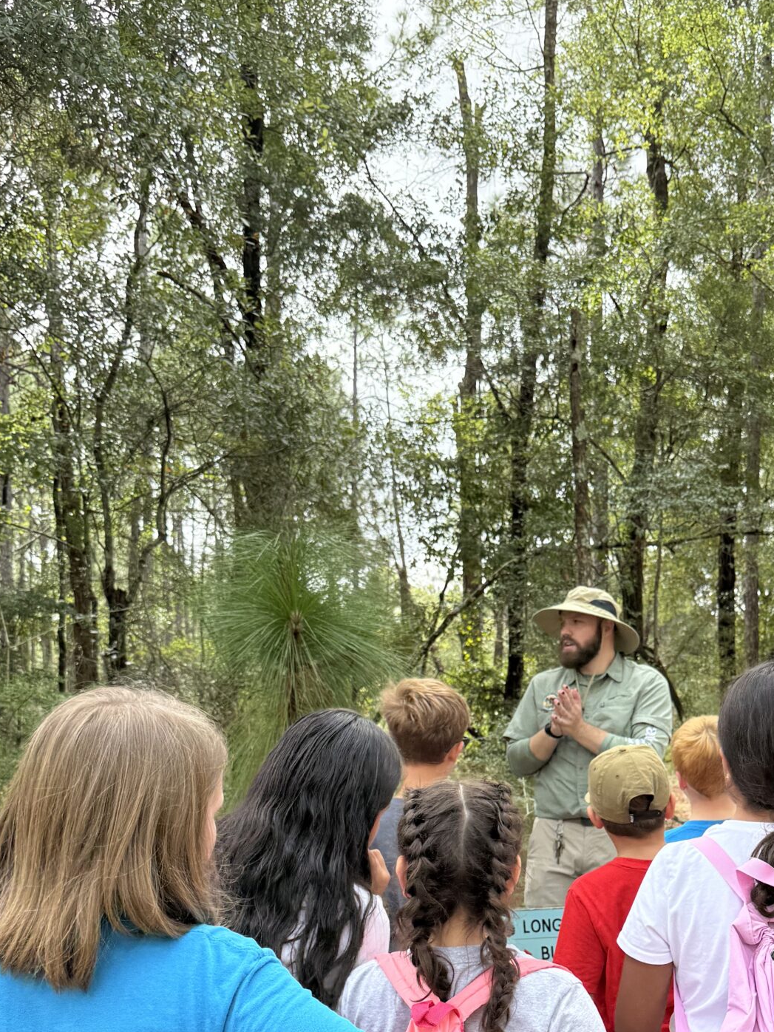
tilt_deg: -1.6
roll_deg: +1.2
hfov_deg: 32.6
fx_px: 1312
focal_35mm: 44
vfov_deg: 41.4
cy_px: 796
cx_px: 522
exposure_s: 1/765
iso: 100
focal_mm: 6.76
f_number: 1.78
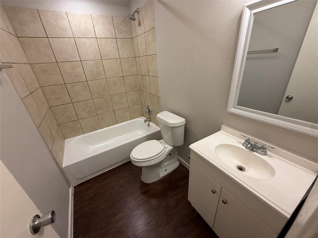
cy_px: 119
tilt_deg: -24.6
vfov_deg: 85.7
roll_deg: +3.7
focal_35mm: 14
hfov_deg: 102.1
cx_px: 159
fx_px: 129
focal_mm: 2.22
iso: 250
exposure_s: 1/120
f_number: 2.2
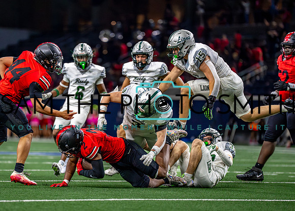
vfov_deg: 6.1
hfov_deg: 8.5
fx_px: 1987
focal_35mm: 237
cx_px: 116
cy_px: 119
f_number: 2.8
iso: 5000
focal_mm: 200
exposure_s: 1/2000
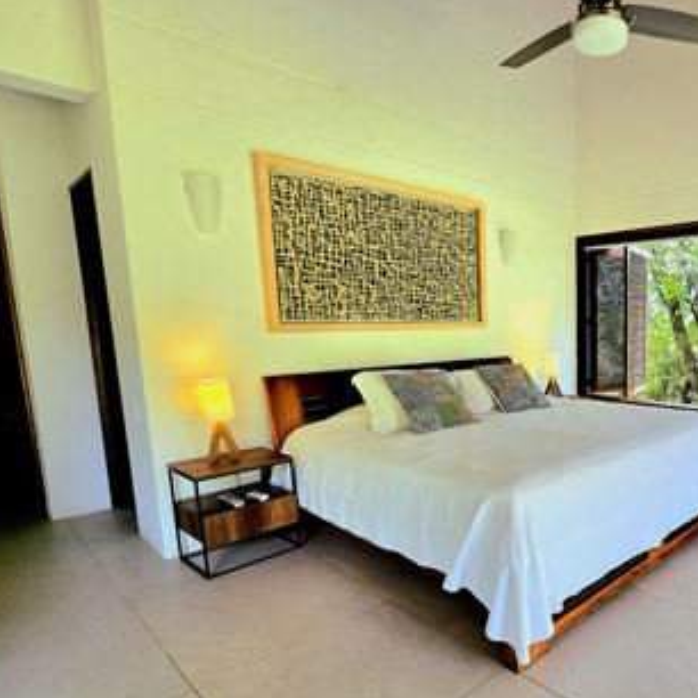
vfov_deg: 71.8
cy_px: 399
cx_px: 582
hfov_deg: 64.2
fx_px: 479
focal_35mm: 21
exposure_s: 1/128
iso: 50
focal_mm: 2.2
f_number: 2.2
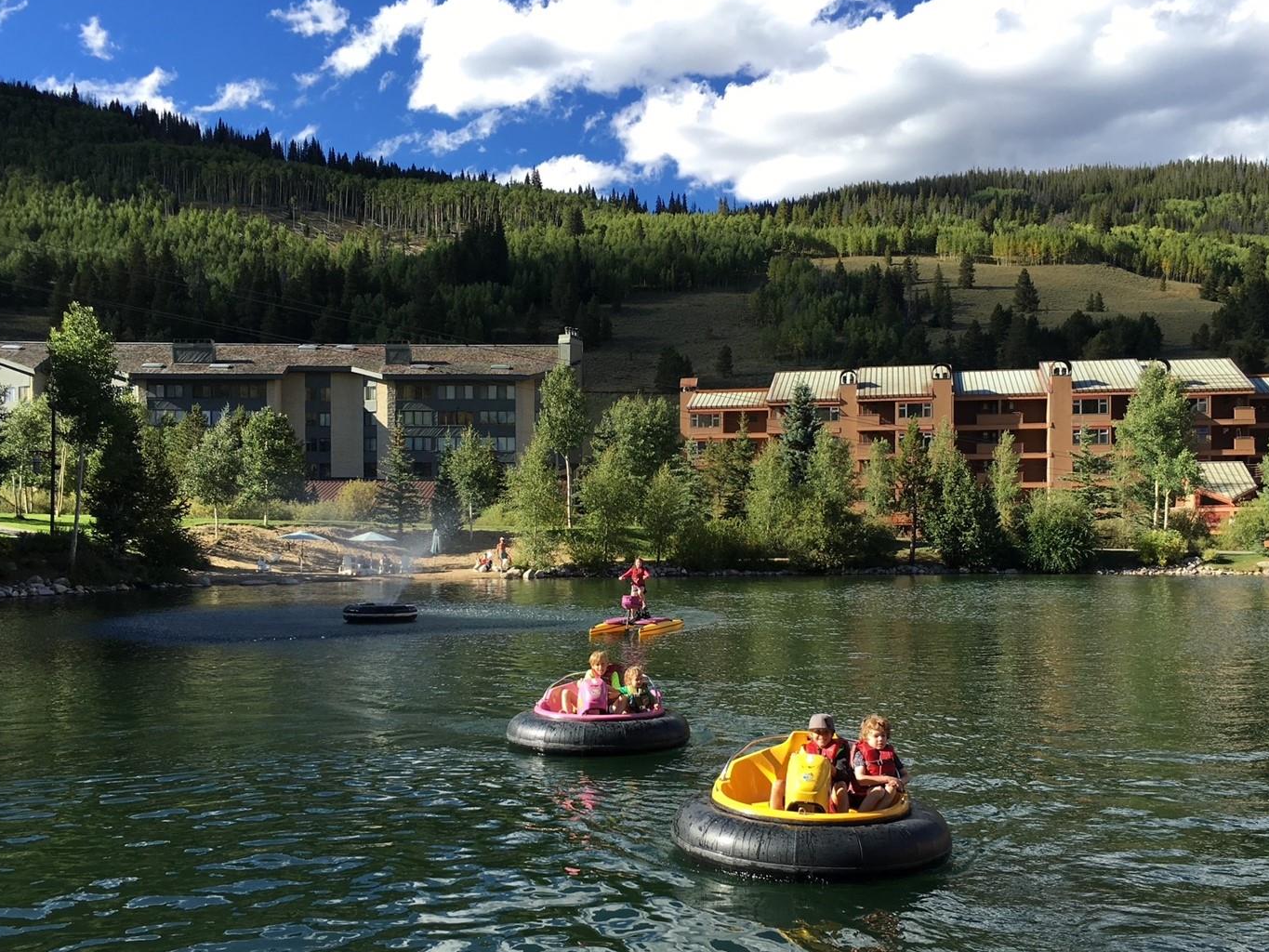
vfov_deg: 41.7
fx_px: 1247
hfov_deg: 53.9
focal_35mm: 34
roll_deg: +0.0
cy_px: 543
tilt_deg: +1.0
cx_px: 669
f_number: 2.2
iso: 25
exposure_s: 1/680
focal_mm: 4.15
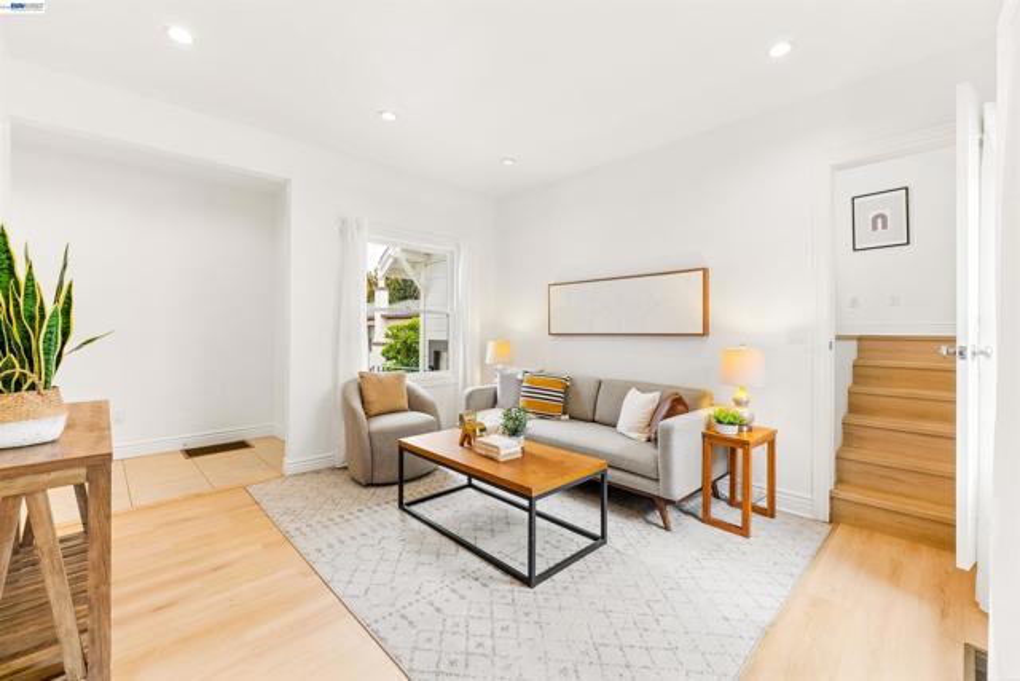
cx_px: 510
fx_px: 397
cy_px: 340
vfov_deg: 81.2
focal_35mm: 14
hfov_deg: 104.2
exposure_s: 1/30
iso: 640
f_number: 9
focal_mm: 14
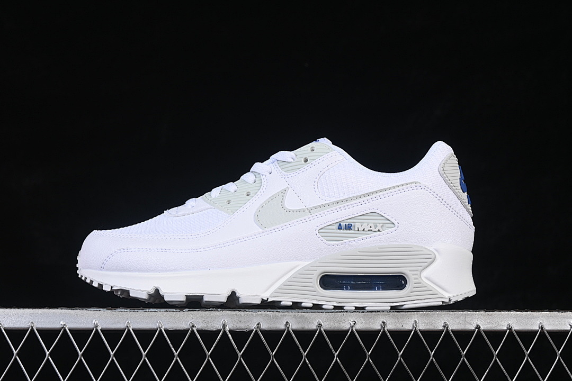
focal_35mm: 75
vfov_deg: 18.2
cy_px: 190
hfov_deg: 27.0
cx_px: 286
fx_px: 1192
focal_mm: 50
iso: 160
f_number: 8
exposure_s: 1/80
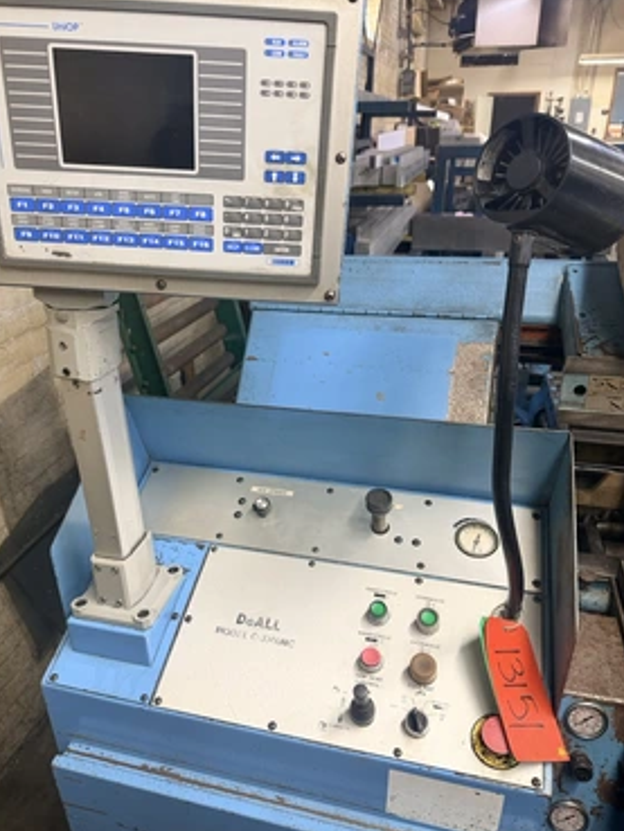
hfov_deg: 53.0
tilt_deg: -25.5
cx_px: 291
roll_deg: +1.4
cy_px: 446
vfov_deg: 67.2
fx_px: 625
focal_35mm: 26
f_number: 1.78
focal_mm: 6.76
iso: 200
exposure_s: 1/60
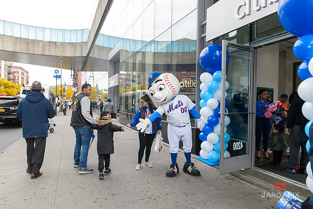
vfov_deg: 53.1
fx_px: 209
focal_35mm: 24
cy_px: 104
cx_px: 156
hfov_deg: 73.8
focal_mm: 24
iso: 400
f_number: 4.5
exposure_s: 1/250
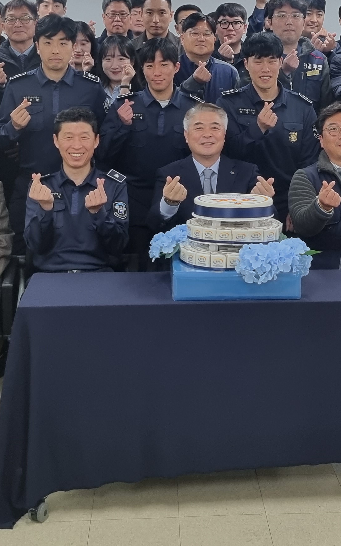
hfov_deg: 20.3
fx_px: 952
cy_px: 91
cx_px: 215
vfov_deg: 31.0
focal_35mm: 64
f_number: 1.8
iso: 200
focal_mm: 5.4
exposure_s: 1/120
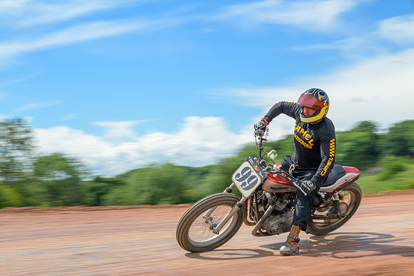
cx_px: 207
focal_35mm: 70
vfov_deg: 19.5
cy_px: 138
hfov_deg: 28.8
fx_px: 805
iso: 64
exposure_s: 1/125
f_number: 8
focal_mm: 70
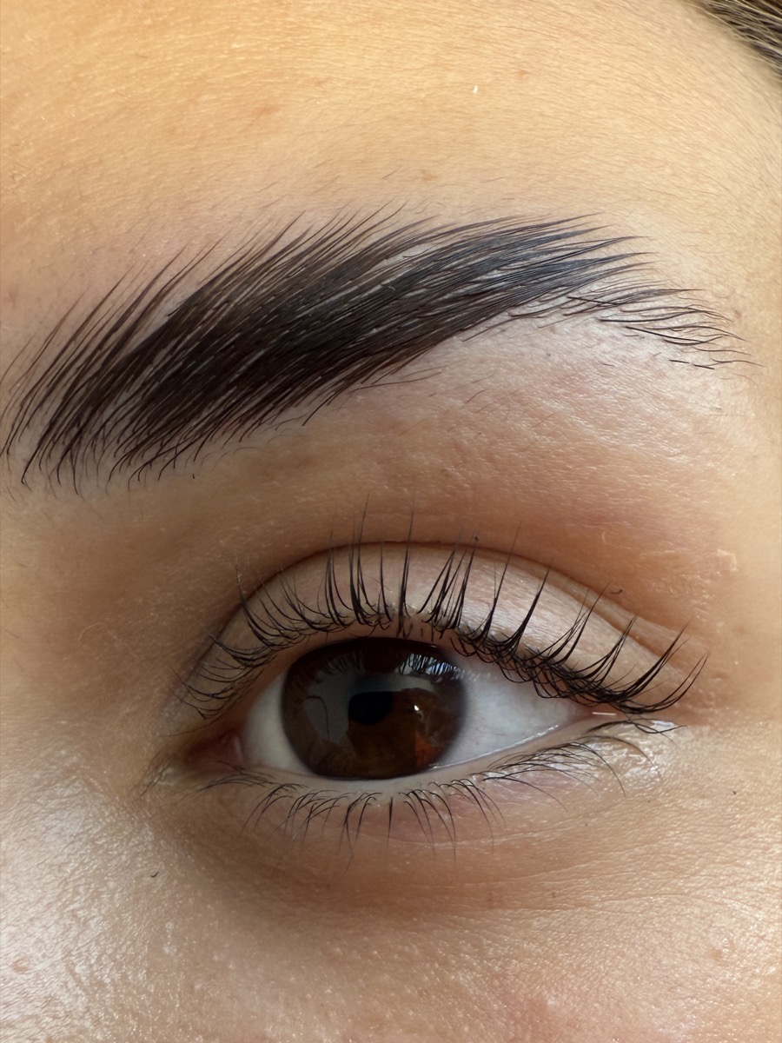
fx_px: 753
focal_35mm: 25
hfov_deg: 54.9
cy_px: 522
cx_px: 391
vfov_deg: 69.4
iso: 160
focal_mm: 2.22
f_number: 2.2
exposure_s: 1/100
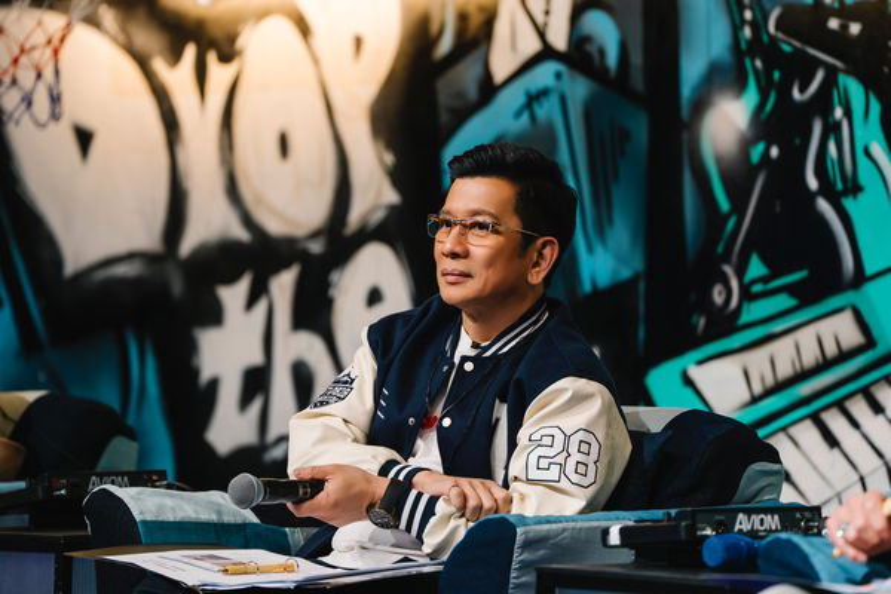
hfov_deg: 10.3
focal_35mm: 200
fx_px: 4950
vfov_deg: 6.9
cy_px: 297
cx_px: 446
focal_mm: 200
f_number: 3.5
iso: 1600
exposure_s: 1/250
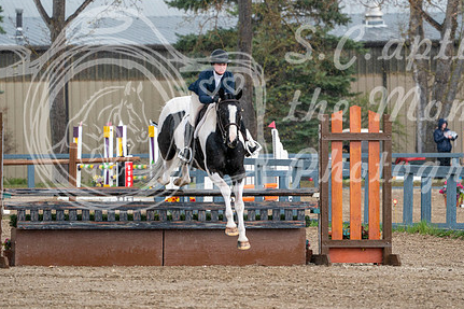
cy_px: 109
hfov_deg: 5.1
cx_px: 265
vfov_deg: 3.4
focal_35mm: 404
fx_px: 5205
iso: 1250
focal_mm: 300
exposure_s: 1/1250
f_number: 5.6
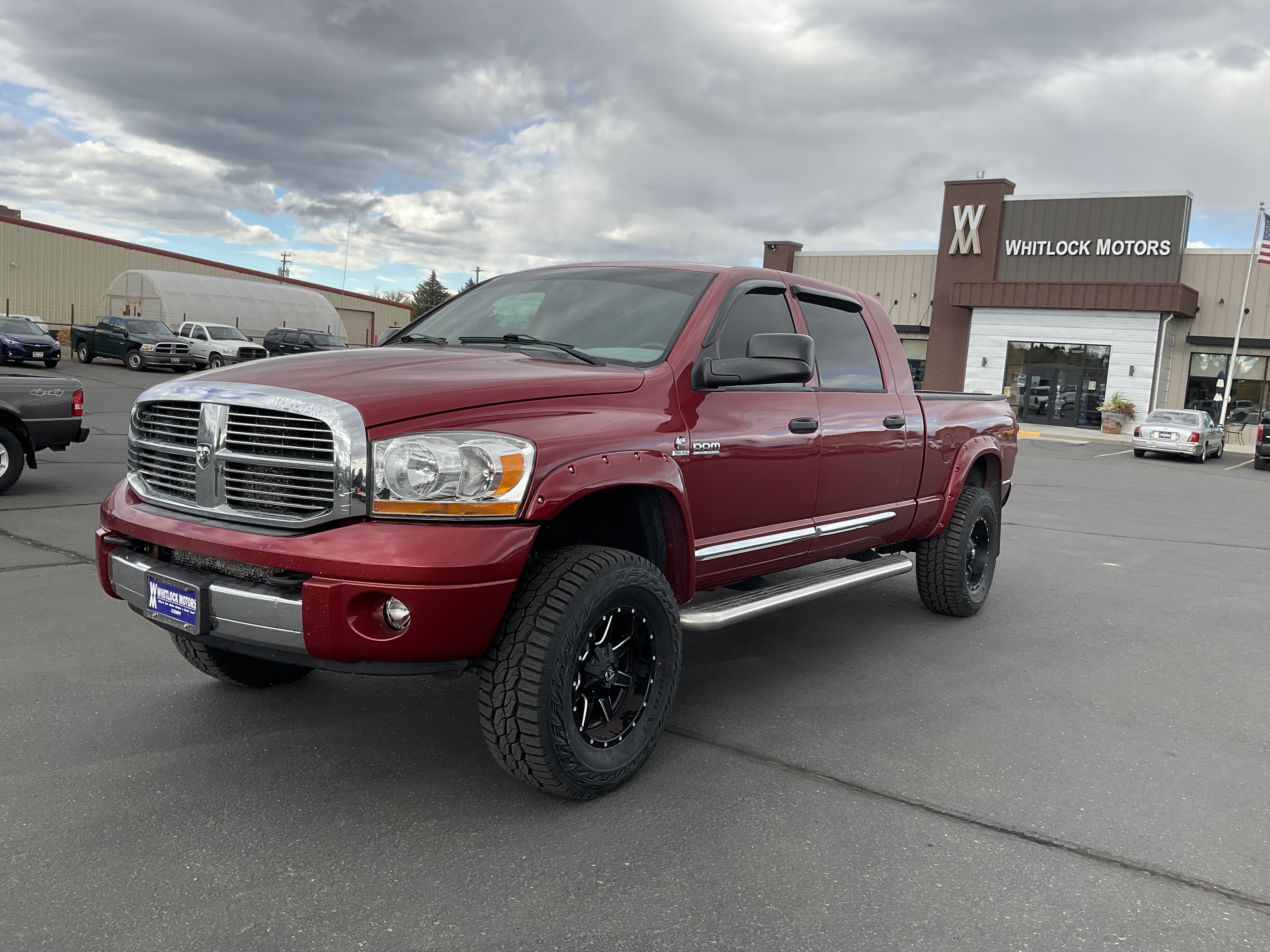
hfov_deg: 61.7
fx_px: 1064
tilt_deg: -6.3
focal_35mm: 29
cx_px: 635
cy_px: 476
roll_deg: -4.8
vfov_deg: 48.2
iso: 20
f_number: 1.8
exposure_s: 1/883
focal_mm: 3
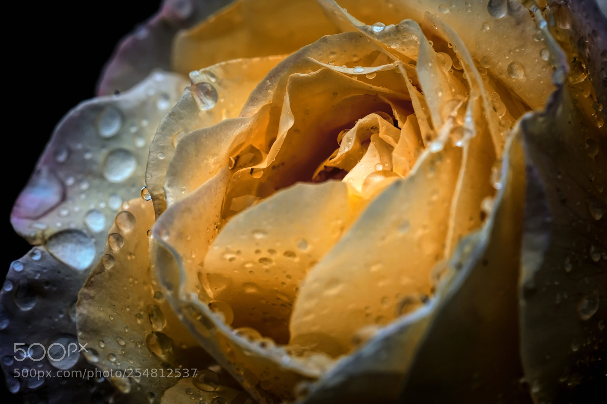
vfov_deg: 10.9
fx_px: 2124
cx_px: 307
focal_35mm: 126
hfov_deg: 16.3
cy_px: 192
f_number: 8
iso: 200
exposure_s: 1/60
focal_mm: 80
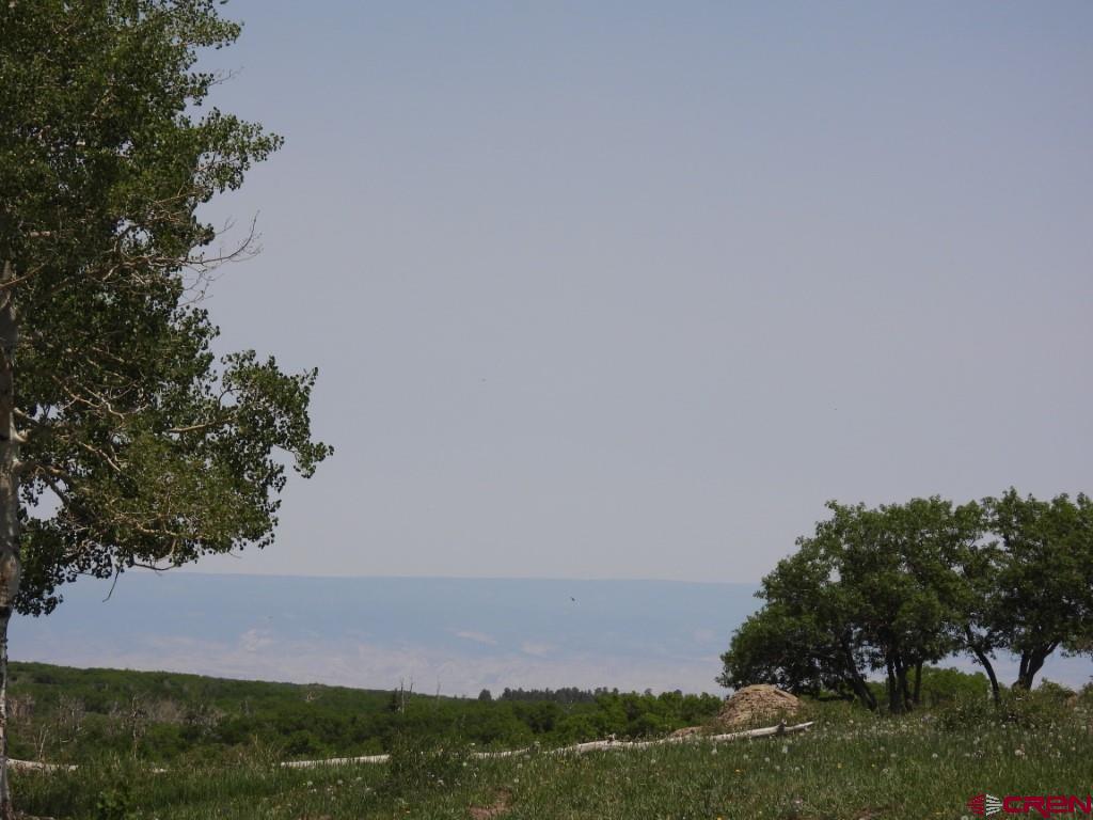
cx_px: 546
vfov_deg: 12.9
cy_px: 410
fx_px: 3631
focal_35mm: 115
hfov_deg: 17.1
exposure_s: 1/2000
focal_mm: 20.5
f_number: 4
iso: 100
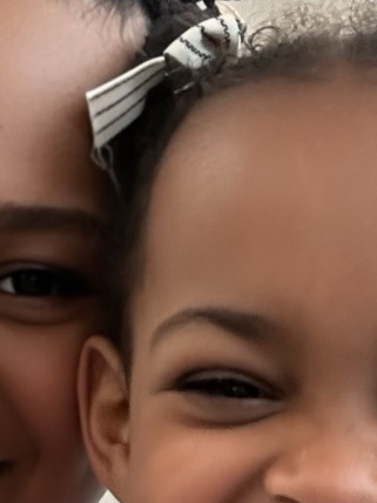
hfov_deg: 13.1
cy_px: 177
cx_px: 19
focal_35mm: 112
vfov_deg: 17.5
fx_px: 1629
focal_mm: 2.69
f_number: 1.9
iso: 320
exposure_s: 1/40
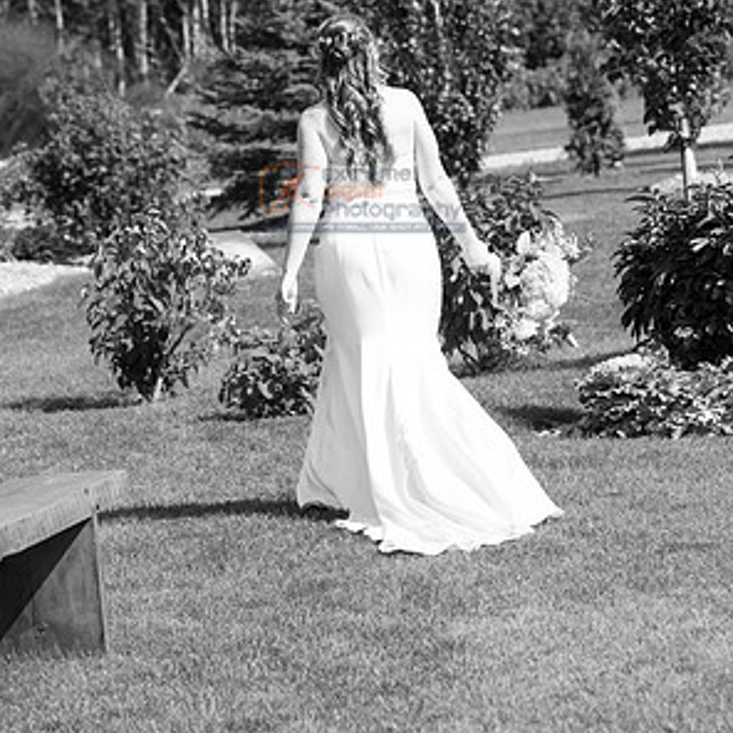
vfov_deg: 9.0
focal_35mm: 194
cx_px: 364
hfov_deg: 9.0
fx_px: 4648
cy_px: 196
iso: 400
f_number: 7.1
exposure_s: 1/800
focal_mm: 150
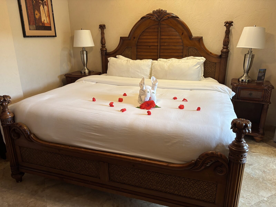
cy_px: 104
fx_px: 207
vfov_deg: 53.1
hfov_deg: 67.3
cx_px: 138
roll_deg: +0.5
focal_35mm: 26
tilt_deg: -17.7
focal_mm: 5.96
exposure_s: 1/60
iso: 200
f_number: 1.6
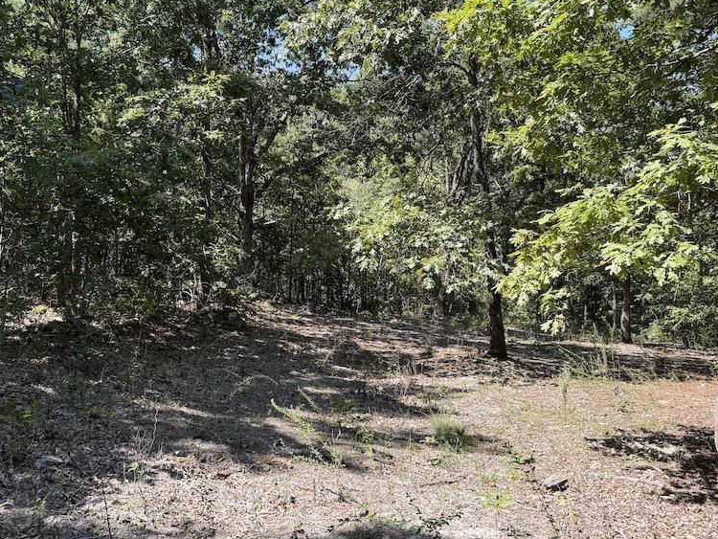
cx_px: 326
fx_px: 664
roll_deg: -0.7
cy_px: 230
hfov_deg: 56.7
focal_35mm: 32
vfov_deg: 44.1
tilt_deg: -0.2
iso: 80
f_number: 1.78
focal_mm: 6.76
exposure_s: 1/898
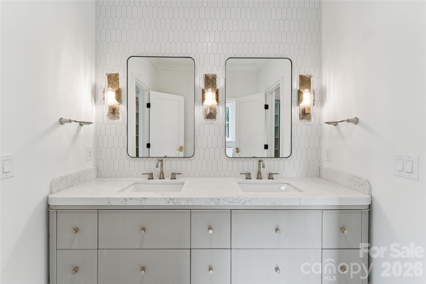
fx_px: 182
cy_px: 142
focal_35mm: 15
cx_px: 213
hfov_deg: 98.9
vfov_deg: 75.8
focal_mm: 15.4
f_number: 13
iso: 400
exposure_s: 1/10
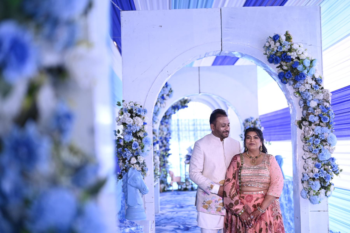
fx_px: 486
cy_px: 116
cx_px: 175
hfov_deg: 39.6
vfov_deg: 27.0
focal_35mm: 50
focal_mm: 50
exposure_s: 1/200
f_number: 2
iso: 640
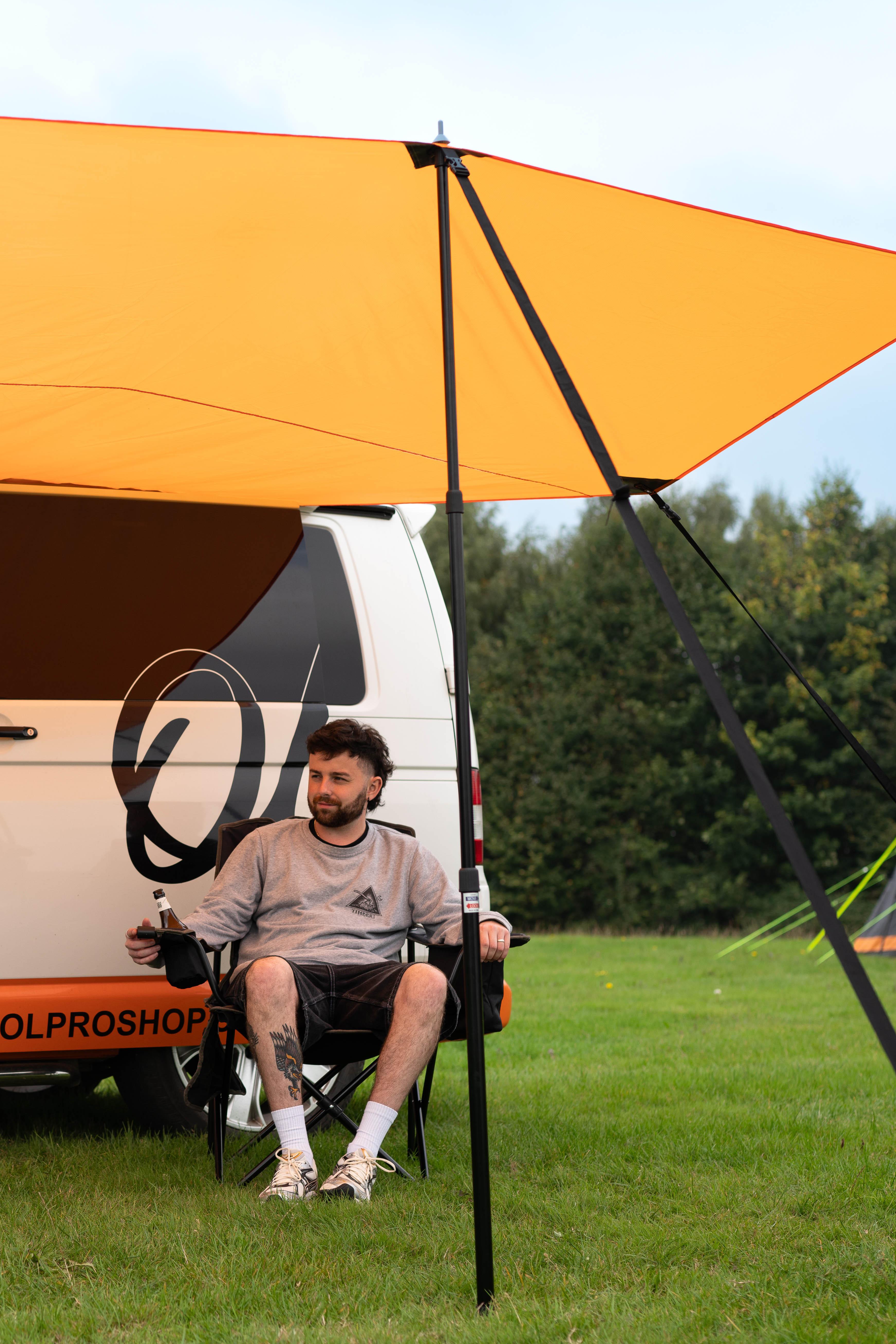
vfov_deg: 26.7
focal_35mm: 76
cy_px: 672
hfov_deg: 17.7
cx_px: 80
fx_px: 2837
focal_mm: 50
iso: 125
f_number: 3.2
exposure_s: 1/640
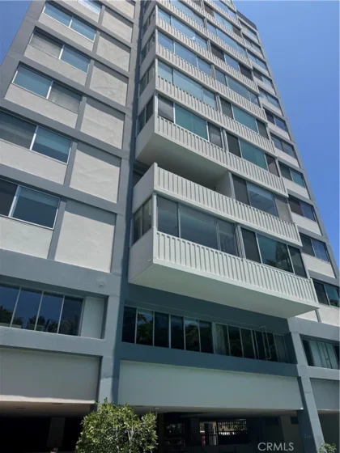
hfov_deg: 56.8
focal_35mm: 24
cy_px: 226
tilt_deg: +33.7
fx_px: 314
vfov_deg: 71.6
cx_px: 170
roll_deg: +1.5
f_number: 1.78
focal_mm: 6.76
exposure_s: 1/5814
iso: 80
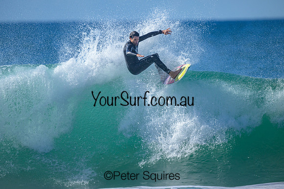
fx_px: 6645
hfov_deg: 2.4
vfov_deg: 1.6
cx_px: 135
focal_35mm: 842
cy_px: 90
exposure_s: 1/2000
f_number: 6.3
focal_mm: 800
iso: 280
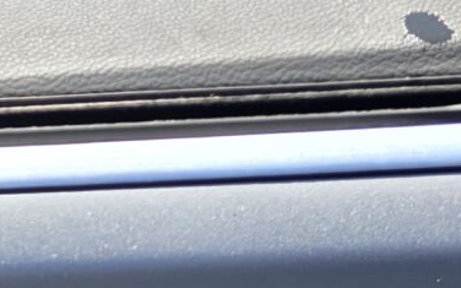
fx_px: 2086
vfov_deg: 7.1
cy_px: -549
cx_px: -867
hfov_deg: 9.9
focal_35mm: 166
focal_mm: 6.3
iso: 12
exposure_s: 1/367
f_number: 1.7
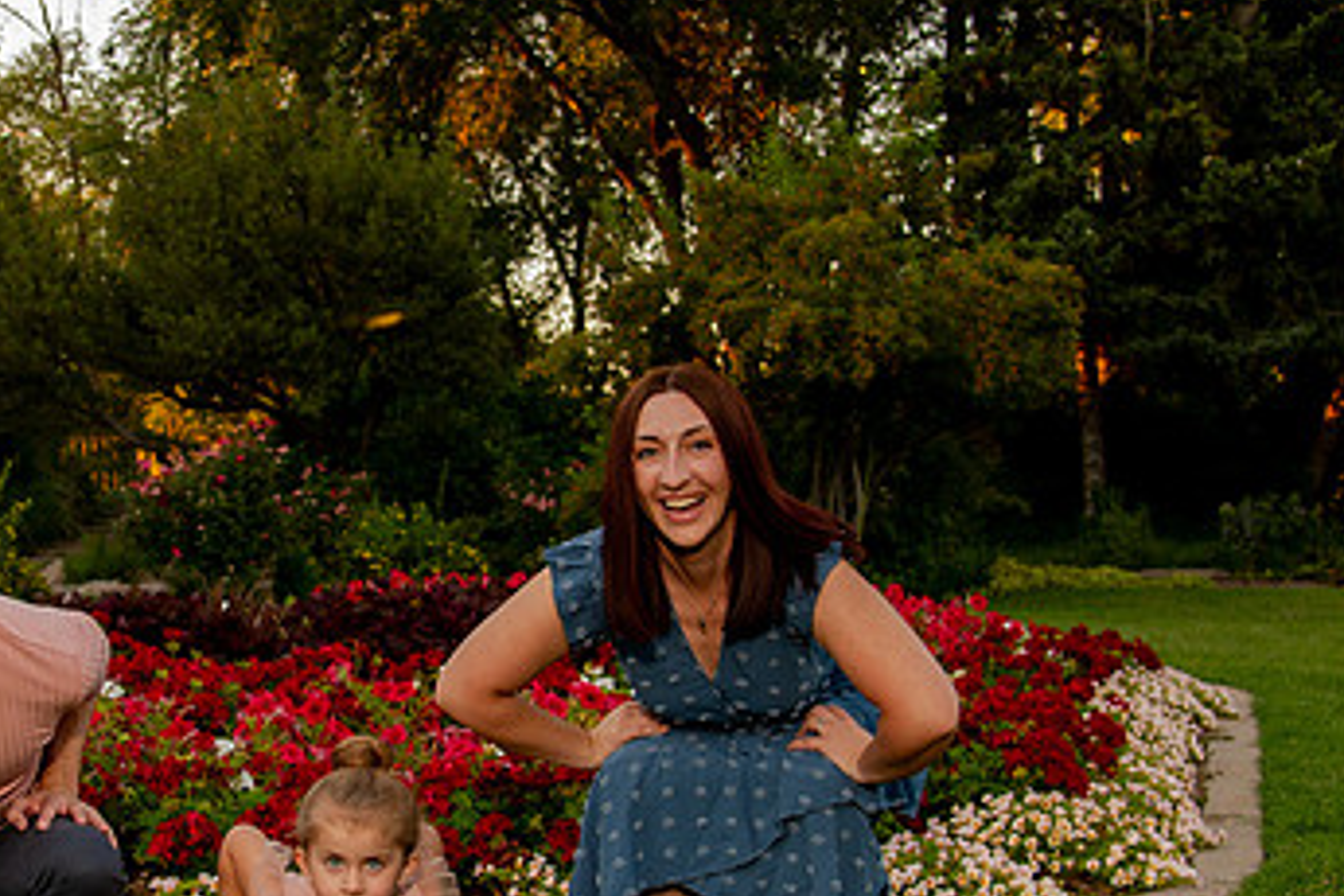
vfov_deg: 24.1
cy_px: 578
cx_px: 312
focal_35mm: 56
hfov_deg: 34.8
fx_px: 2091
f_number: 4.5
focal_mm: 24
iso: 640
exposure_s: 1/200
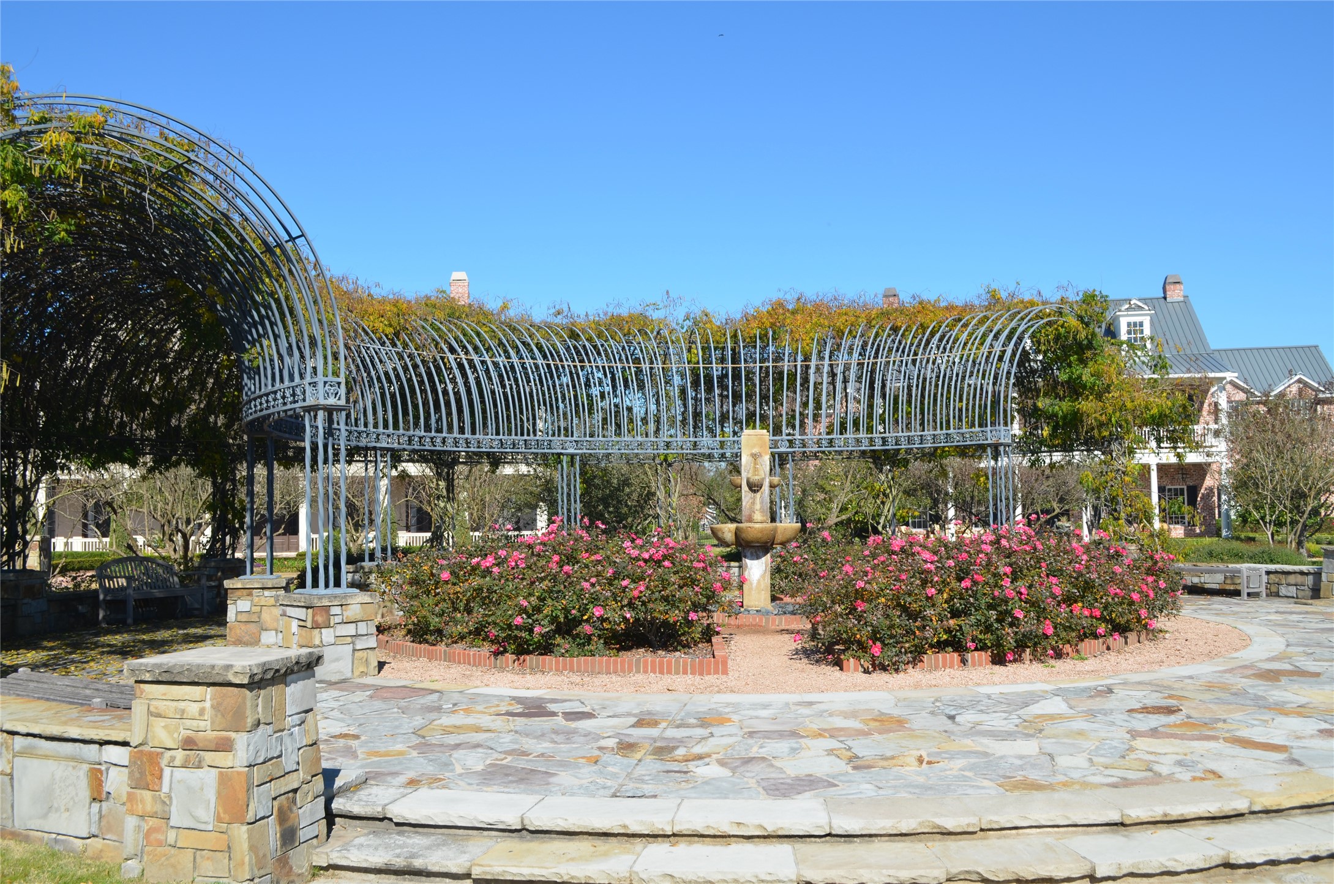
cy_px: 442
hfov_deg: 57.3
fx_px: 1220
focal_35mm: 33
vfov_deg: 39.8
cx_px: 667
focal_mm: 22
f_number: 8
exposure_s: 1/250
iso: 110
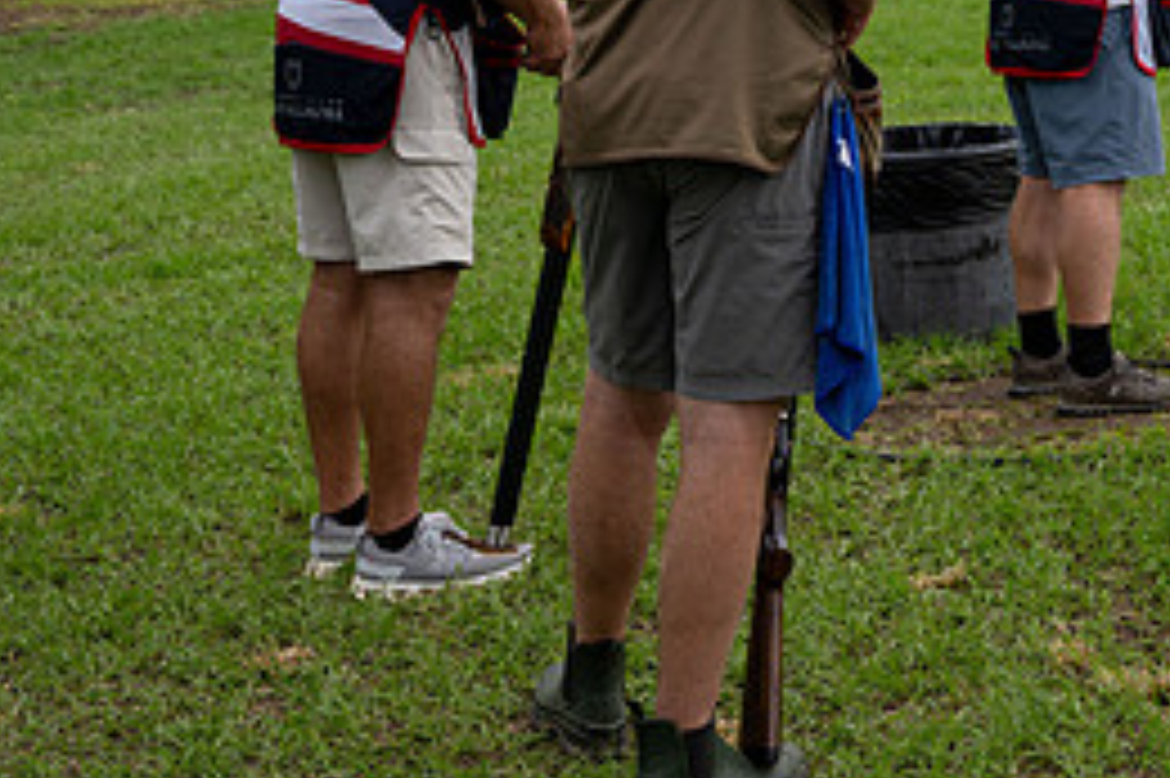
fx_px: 2826
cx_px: 1066
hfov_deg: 22.8
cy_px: 88
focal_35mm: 87
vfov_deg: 15.5
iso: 90
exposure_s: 1/100
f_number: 6.3
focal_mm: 39
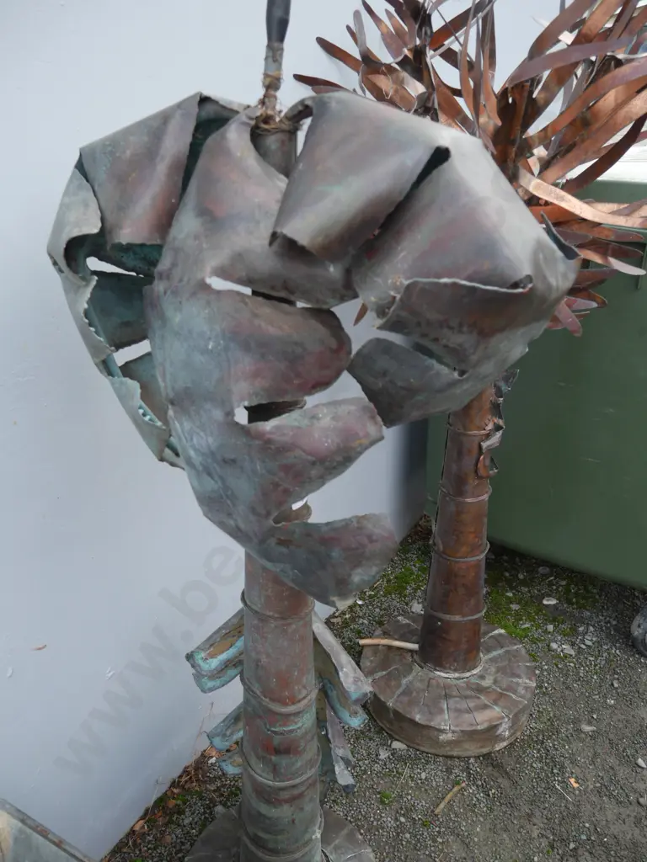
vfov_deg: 56.8
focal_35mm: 32
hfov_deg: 44.2
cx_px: 324
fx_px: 797
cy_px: 431
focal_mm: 16
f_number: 3.6
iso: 200
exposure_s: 1/60
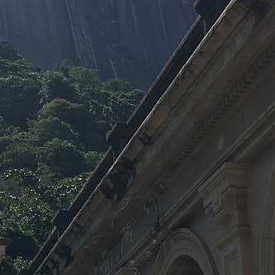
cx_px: -53
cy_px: 190
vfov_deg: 14.1
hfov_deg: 13.8
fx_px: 1106
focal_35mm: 123
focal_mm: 4.15
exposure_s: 1/1923
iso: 25
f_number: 2.2
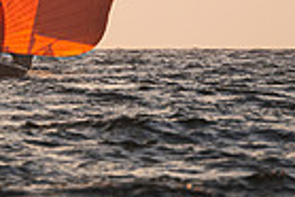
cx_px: -41
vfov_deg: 0.8
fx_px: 13789
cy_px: -316
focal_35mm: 1681
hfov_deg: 1.2
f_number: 5.3
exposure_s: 1/2000
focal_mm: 300
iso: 250
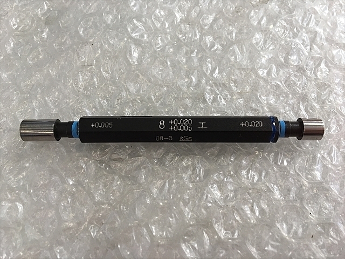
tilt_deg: -69.1
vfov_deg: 48.2
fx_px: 289
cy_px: 130
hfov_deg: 61.7
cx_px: 172
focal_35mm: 29
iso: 40
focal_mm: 4.15
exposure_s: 1/120
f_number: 2.2
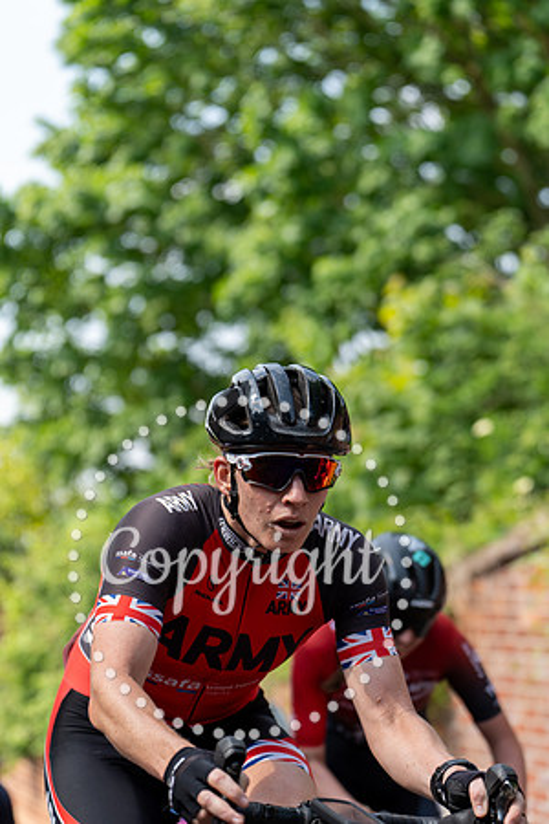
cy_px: 412
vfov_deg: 23.6
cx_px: 274
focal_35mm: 86
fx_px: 1967
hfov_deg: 15.9
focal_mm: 86
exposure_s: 1/640
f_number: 3.2
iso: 200
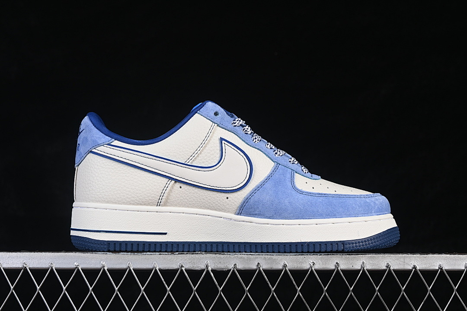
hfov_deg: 27.0
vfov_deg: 18.2
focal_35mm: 75
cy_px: 156
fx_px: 973
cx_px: 234
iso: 160
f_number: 8
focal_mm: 50
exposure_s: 1/80
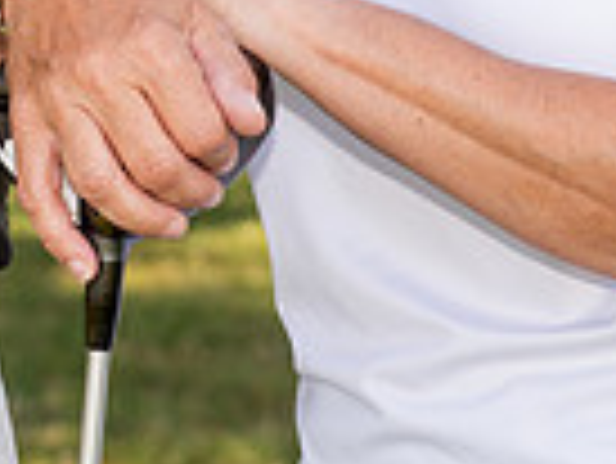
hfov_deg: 6.0
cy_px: -439
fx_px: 5860
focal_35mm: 329
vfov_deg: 4.5
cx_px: -83
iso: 160
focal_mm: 70
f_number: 5.6
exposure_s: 1/250
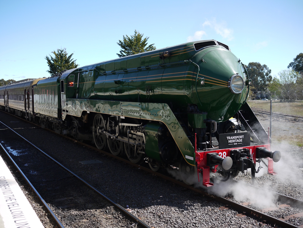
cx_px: 152
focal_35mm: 40
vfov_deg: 36.0
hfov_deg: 46.8
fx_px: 350
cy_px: 114
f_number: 2.8
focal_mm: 20
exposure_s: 1/1300
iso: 100
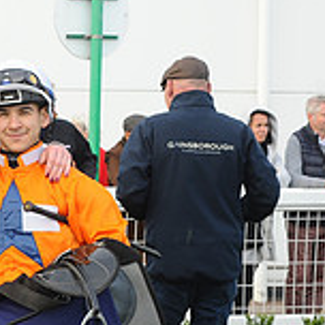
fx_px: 1721
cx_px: -276
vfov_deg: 10.8
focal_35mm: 162
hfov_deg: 10.1
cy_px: 233
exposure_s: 1/125
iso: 400
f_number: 6.3
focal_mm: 50
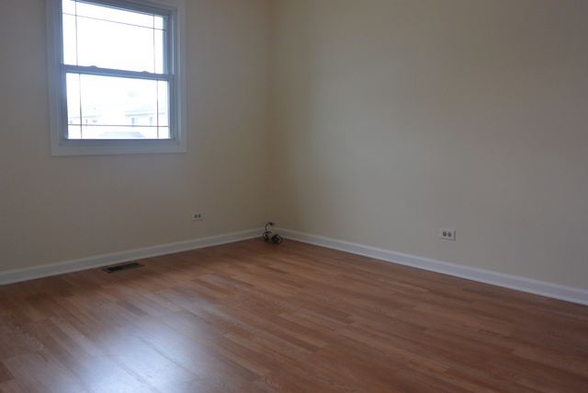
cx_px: 294
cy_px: 196
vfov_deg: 45.0
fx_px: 474
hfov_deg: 63.6
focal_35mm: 29
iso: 400
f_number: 3.5
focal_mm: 11
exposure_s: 1/100
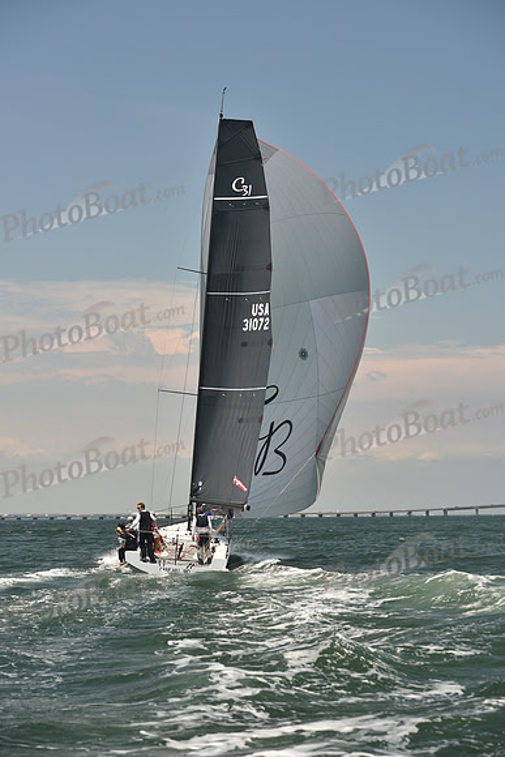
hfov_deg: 19.5
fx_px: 1472
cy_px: 378
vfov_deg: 28.8
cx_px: 252
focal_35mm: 70
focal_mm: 70
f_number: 5.6
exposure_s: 1/640
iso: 250
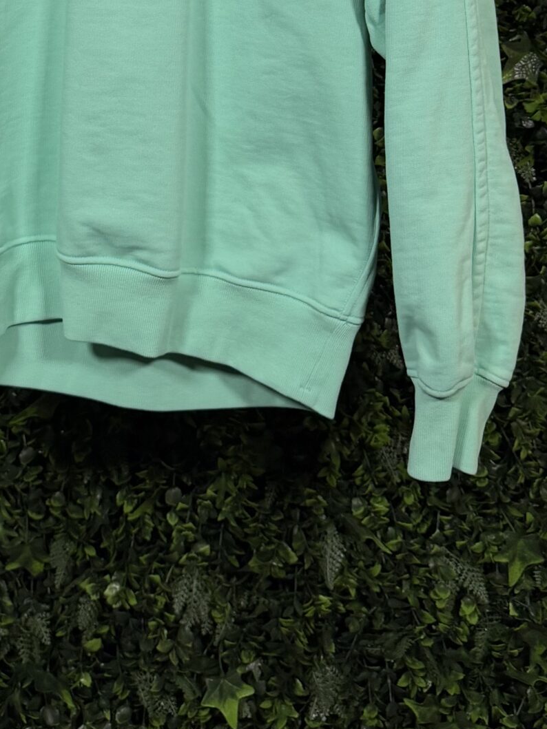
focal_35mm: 58
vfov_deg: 29.7
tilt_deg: -1.7
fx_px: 1222
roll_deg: -0.3
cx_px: 165
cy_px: -88
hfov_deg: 25.0
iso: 160
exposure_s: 1/84
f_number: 1.78
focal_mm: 6.76
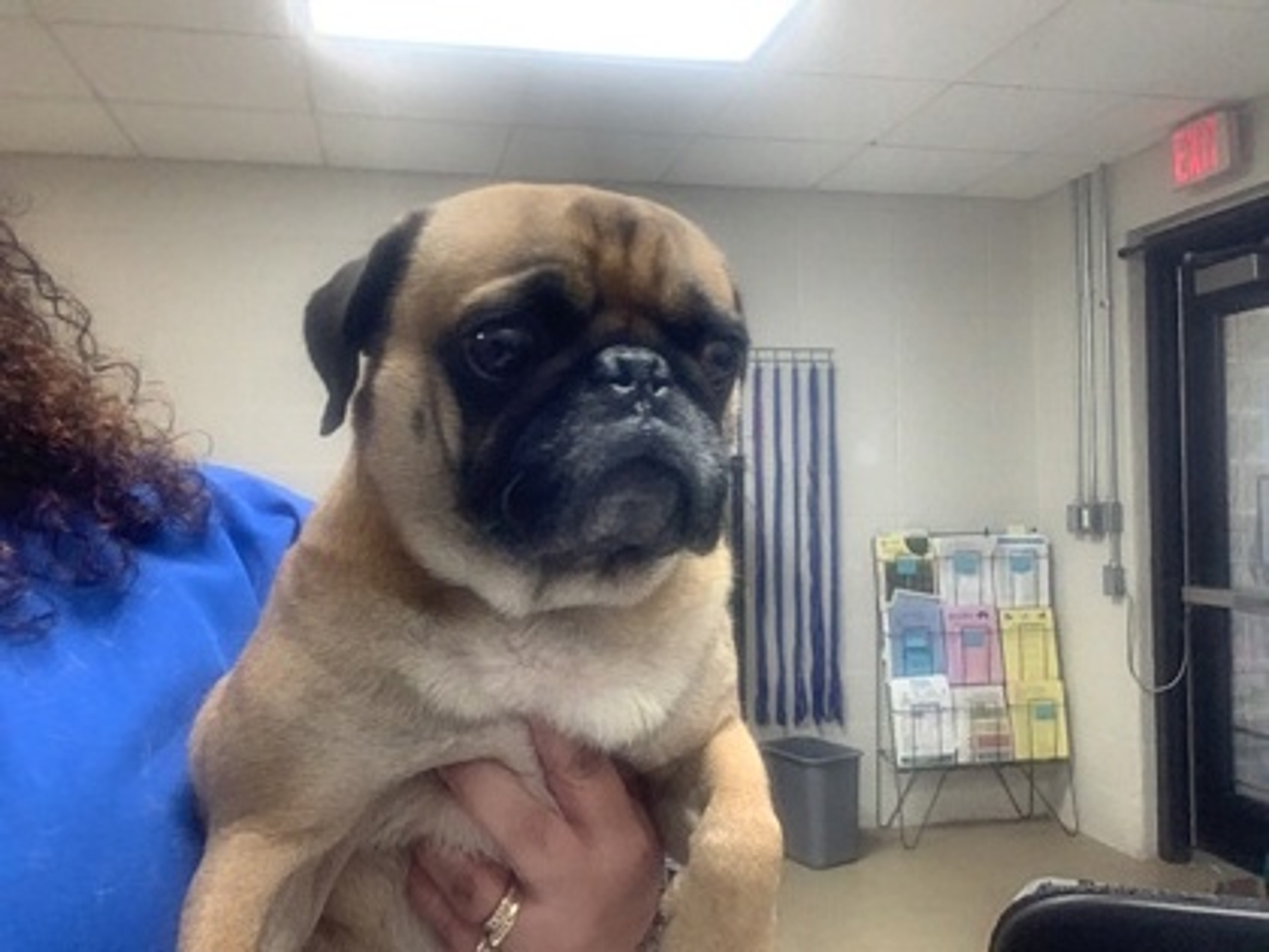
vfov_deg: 45.4
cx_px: 634
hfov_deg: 58.4
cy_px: 476
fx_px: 1136
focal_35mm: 31
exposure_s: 1/60
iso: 160
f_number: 2.4
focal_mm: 2.15
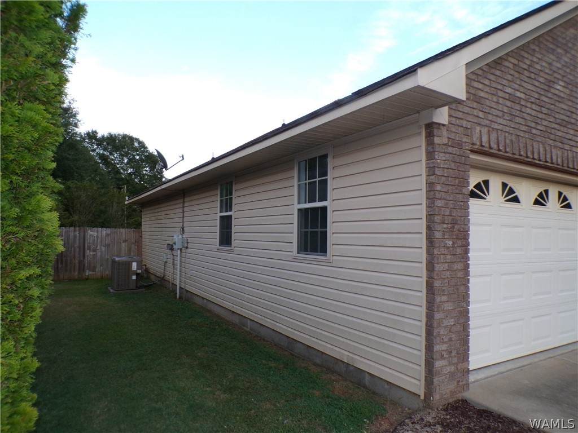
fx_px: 401
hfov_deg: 71.6
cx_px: 289
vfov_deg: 56.8
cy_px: 216
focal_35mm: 24
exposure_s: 1/75
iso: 200
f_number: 4.4
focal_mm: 4.3
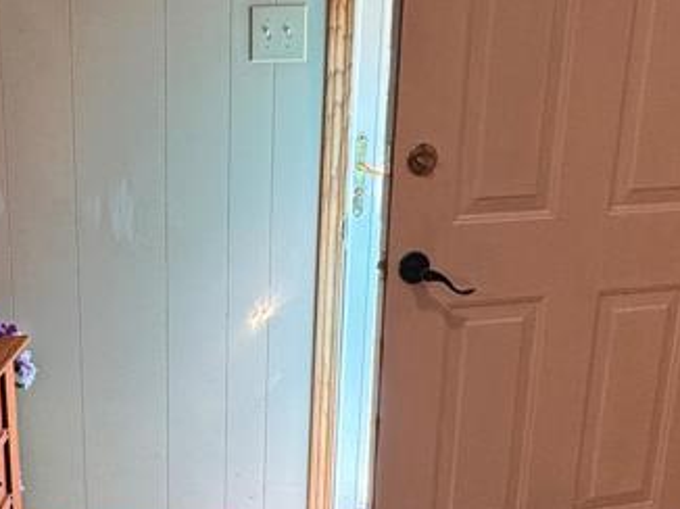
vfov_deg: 32.8
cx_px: 136
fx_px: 864
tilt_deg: -15.3
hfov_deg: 41.1
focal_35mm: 44
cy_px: 263
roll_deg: +0.5
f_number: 2.2
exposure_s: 1/120
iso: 125
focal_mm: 2.22
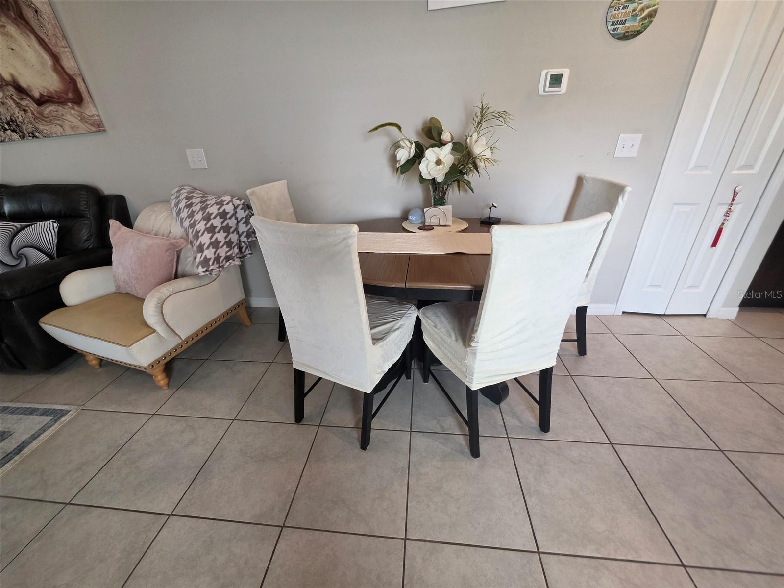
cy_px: 294
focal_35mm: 13
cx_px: 392
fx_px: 294
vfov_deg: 89.9
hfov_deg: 106.2
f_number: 1.9
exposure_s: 1/120
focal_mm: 2.2
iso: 320
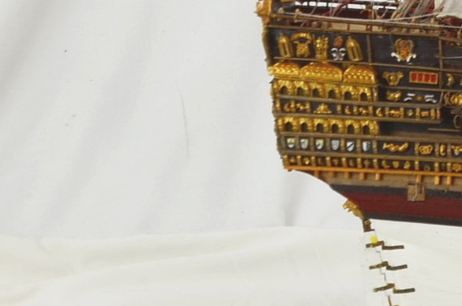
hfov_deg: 11.0
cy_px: -96
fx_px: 2266
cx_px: 780
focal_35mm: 177
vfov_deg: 7.6
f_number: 4
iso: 100
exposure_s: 1/60
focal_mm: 28
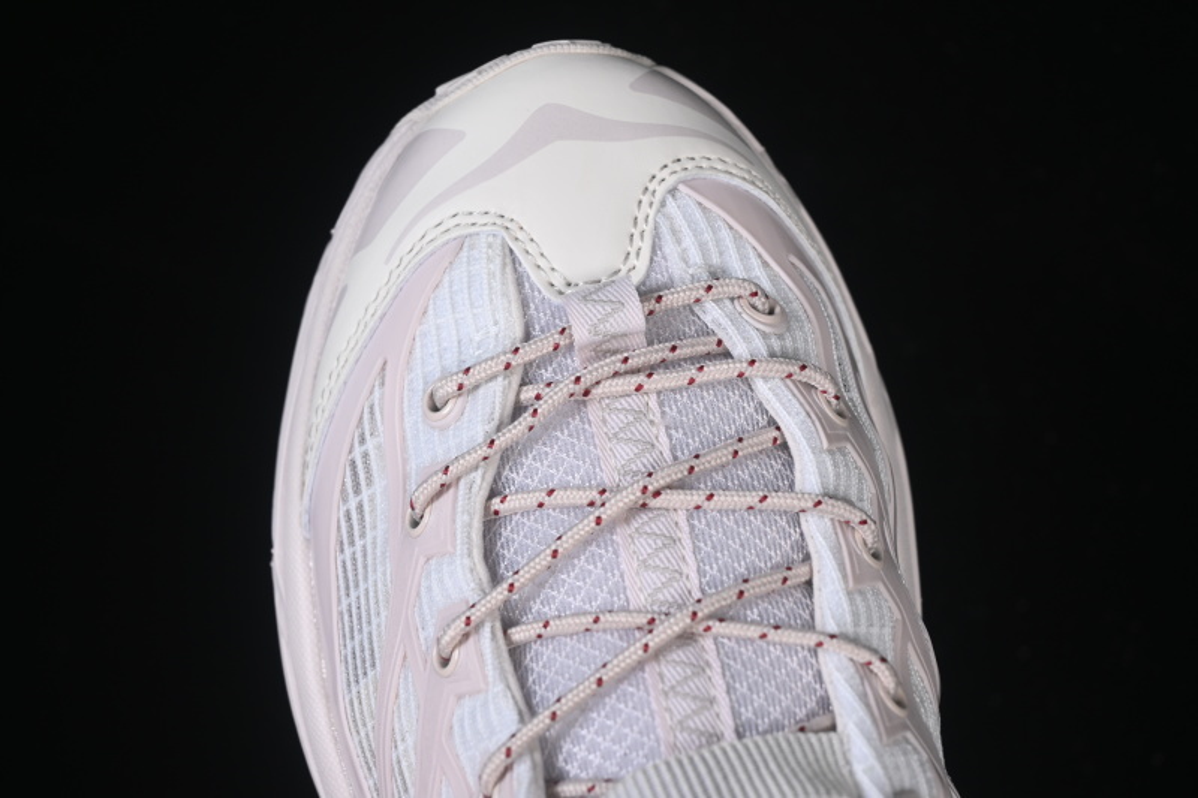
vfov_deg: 18.2
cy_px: 399
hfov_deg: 27.0
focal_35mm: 75
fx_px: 2495
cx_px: 599
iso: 160
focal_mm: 50
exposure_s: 1/100
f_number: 7.1
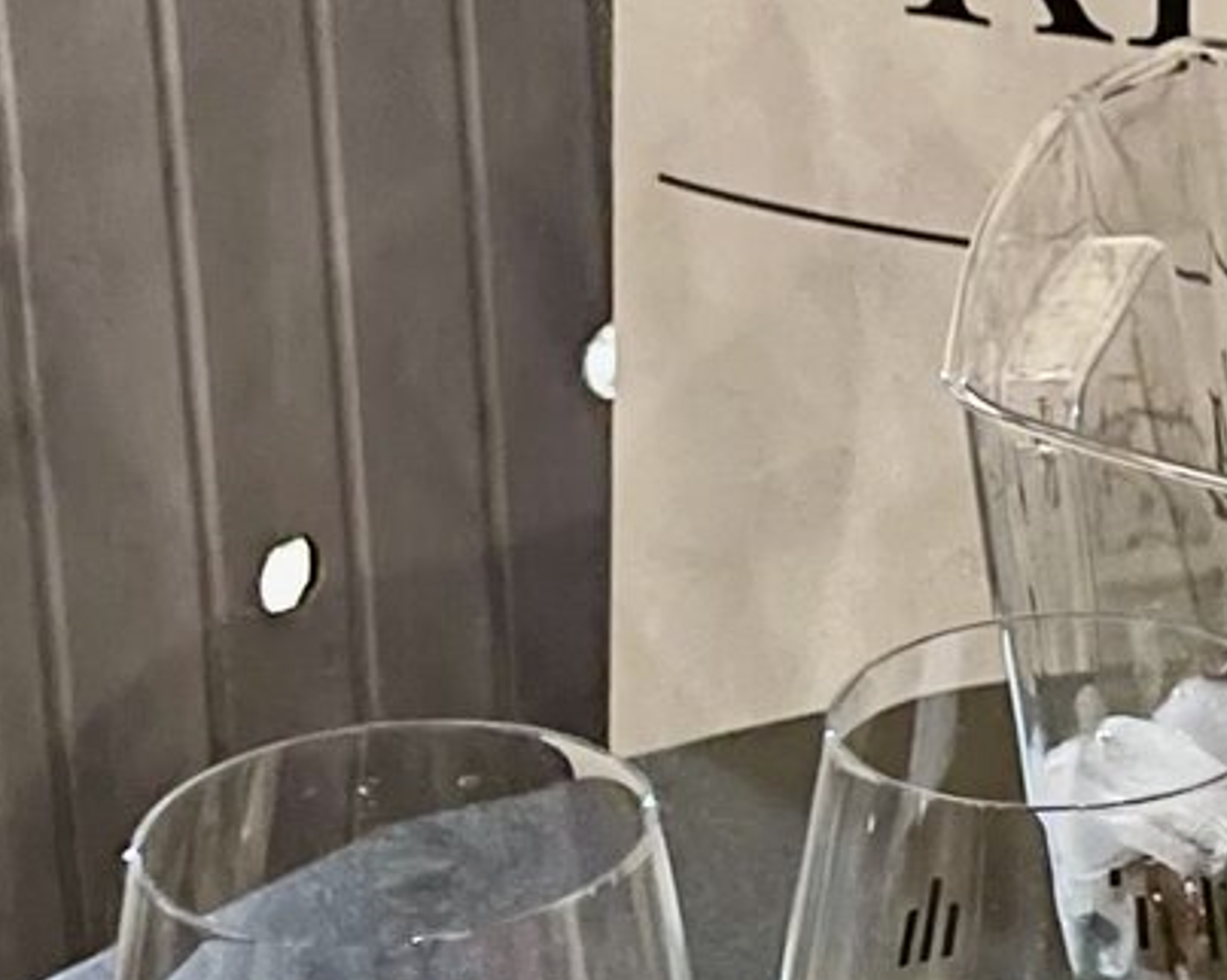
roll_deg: -1.5
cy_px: 167
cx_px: 1994
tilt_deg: -17.8
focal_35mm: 126
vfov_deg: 12.2
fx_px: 4573
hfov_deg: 14.0
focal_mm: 4.2
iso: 2000
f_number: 1.6
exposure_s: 1/14
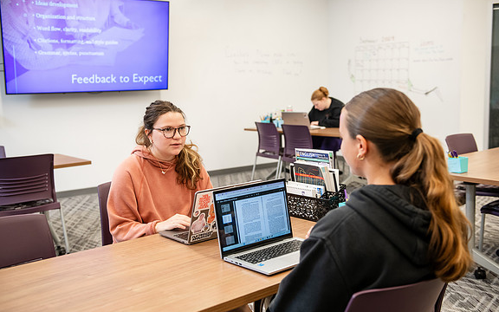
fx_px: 530
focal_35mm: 39
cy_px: 162
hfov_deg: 50.4
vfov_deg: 32.8
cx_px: 250
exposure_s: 1/200
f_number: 3.2
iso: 1000
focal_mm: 38
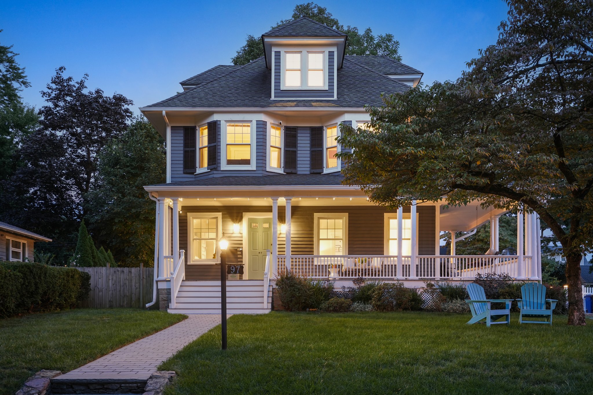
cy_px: 198
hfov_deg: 57.2
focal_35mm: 33
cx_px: 296
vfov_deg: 40.0
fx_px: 543
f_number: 8
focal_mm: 33
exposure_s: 6
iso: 400
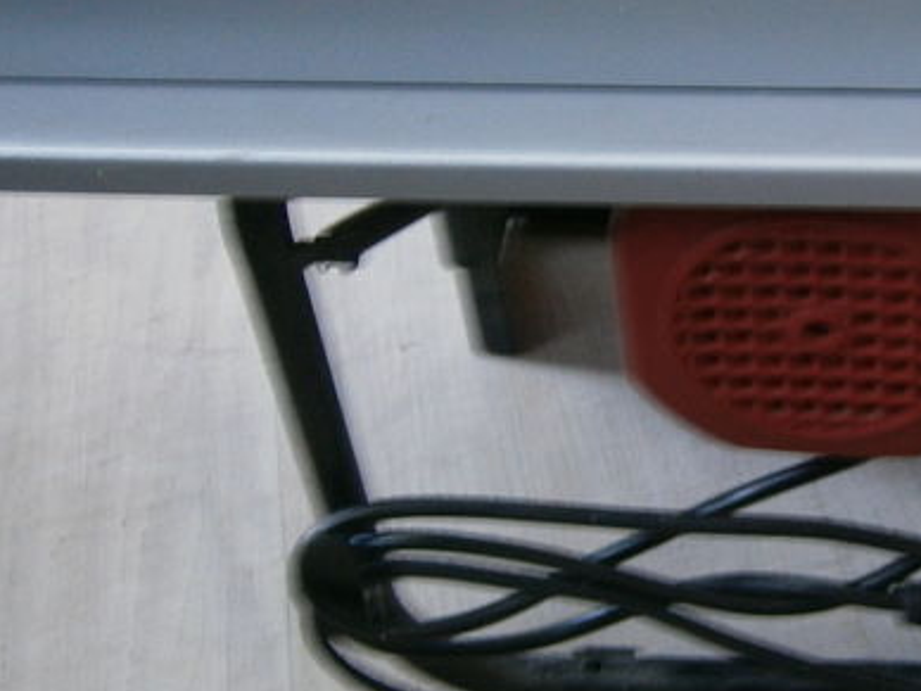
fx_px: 1783
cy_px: 354
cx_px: 876
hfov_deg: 27.6
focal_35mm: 67
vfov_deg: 21.9
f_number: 2.8
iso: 125
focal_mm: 4.7
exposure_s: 1/6
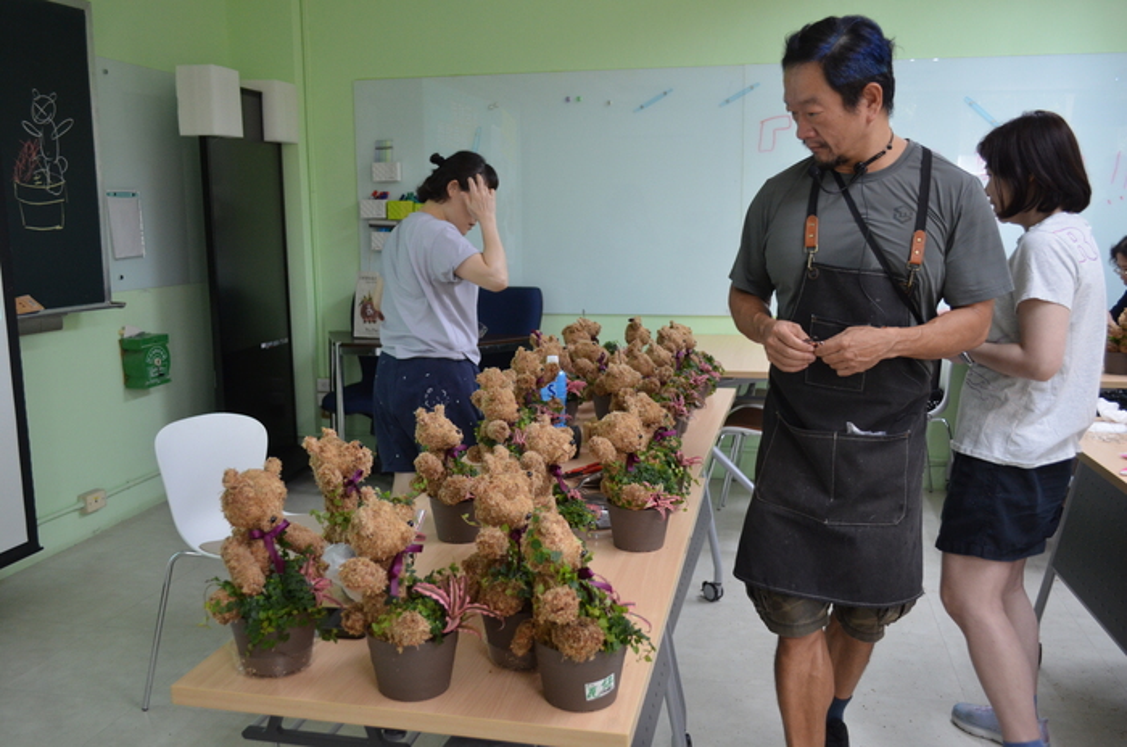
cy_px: 374
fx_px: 1031
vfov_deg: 39.8
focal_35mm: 33
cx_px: 564
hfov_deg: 57.3
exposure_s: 1/125
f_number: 3.8
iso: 1100
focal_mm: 22
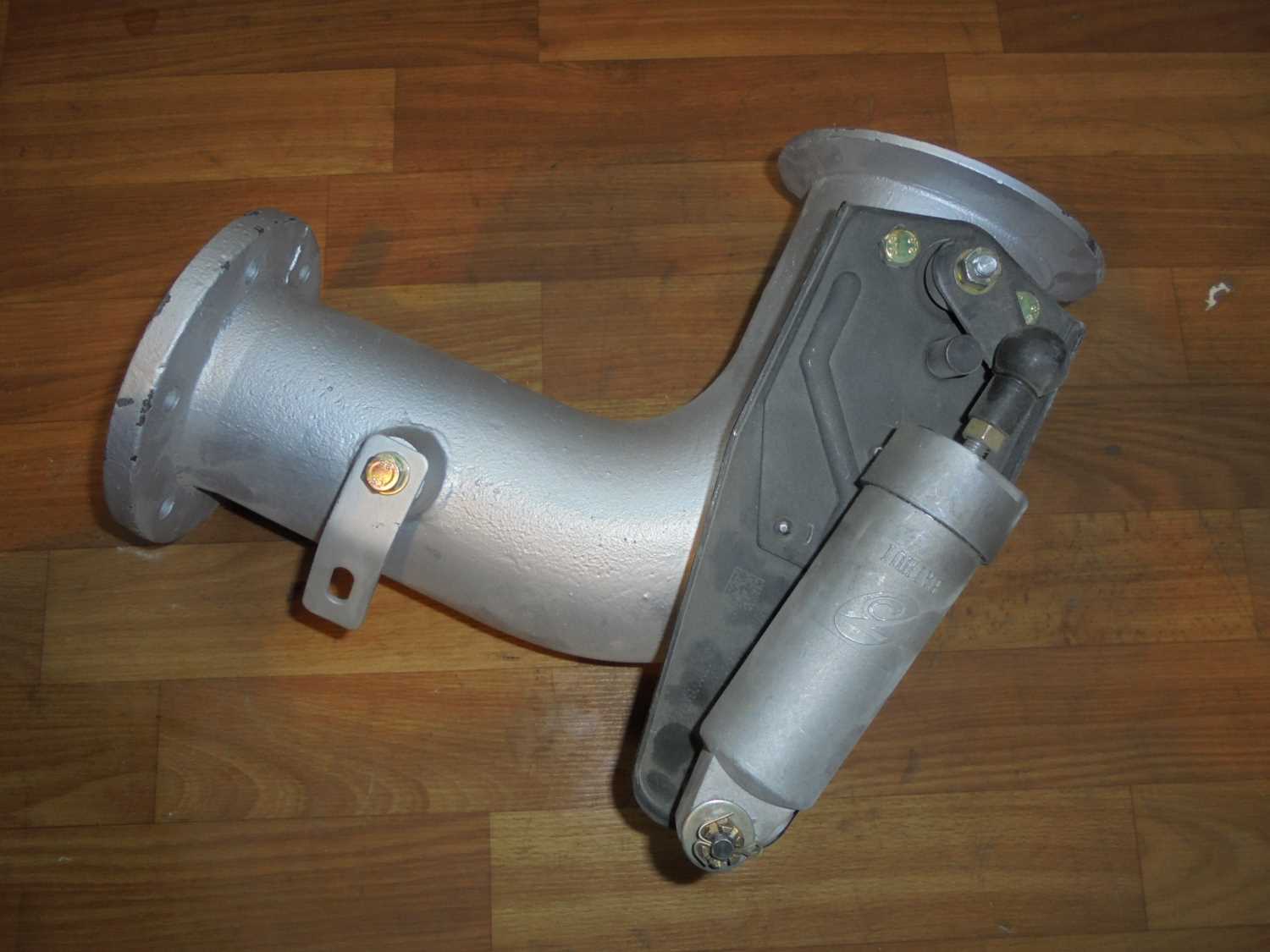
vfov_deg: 53.1
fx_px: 954
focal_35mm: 26
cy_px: 476
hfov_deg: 67.3
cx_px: 635
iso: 100
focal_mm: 4.6
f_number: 3.5
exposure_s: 1/30
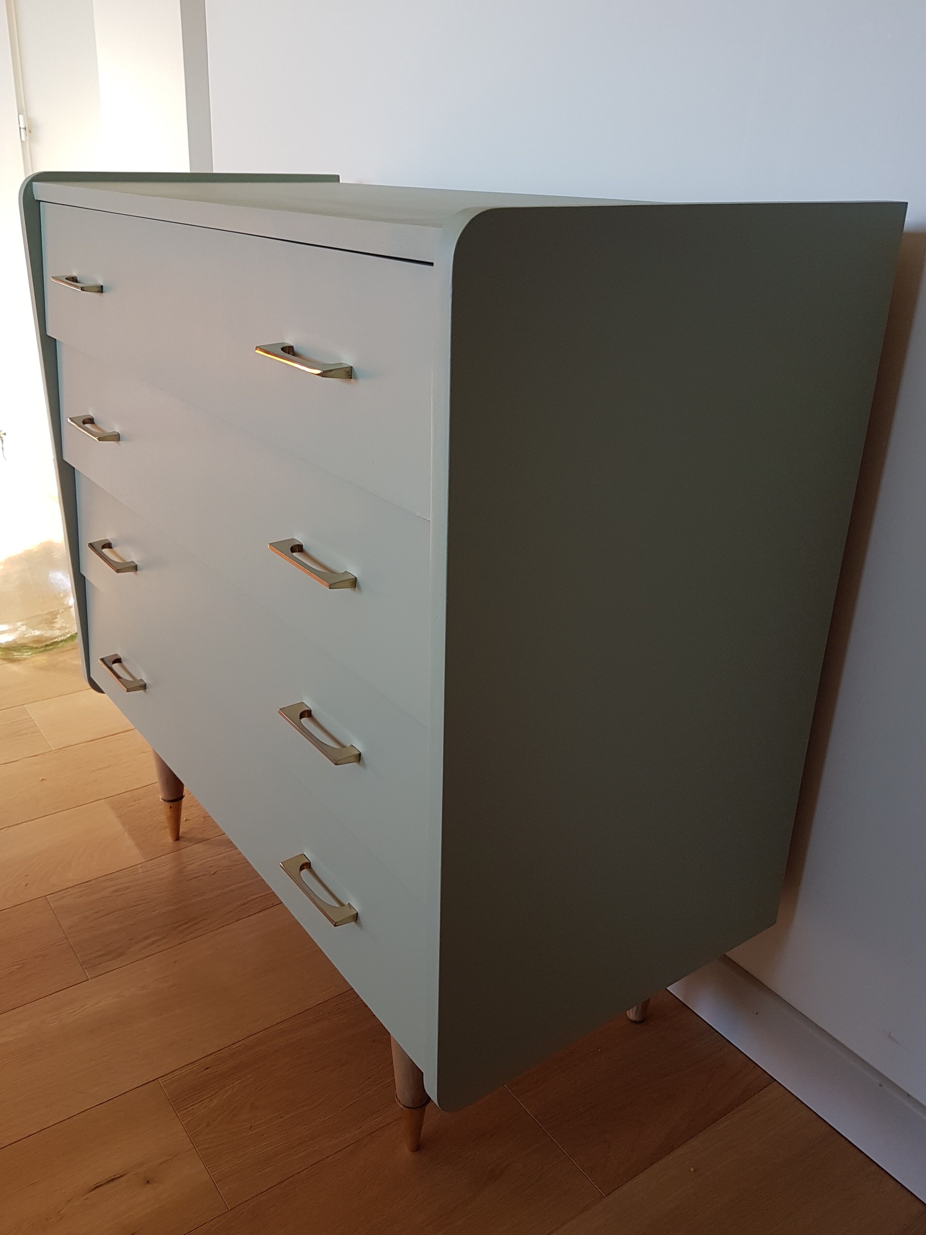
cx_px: 463
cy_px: 618
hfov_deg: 53.1
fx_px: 927
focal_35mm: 26
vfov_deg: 67.3
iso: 64
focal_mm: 4.2
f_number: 1.7
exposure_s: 1/100
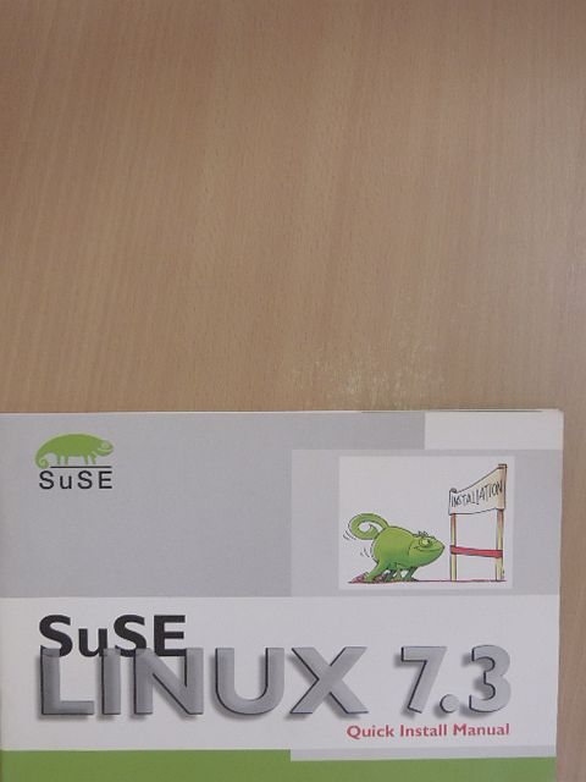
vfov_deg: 46.8
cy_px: 391
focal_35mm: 40
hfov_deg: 36.0
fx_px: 903
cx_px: 293
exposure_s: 1/100
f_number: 3.3
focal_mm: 7.1
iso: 900
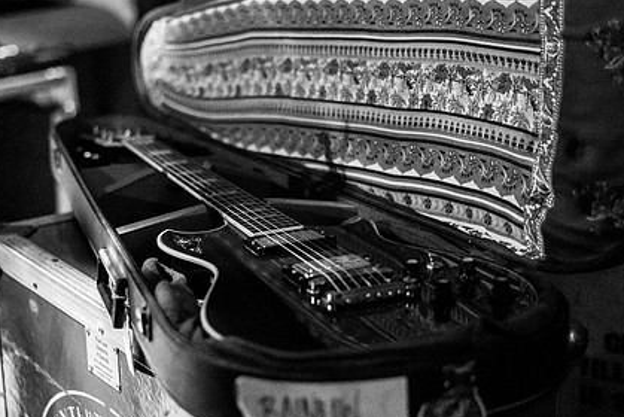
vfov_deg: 18.7
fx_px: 1266
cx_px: 292
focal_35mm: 73
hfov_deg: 27.7
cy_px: 214
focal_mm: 50
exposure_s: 1/200
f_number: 2
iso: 3200
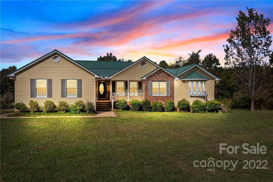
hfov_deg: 65.5
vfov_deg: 46.3
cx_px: 136
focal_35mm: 28
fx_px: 212
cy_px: 91
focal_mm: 10.26
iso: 100
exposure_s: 1/640
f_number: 6.3
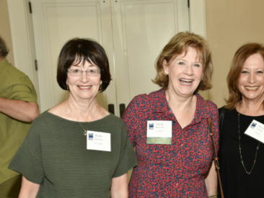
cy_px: 116
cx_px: 169
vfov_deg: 23.3
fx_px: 481
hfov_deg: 30.5
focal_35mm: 63
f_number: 7.1
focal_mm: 32
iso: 400
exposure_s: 1/60
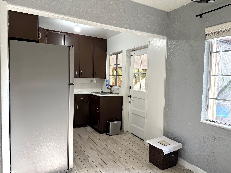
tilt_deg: -2.6
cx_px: 116
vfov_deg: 56.8
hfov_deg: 71.6
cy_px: 86
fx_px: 160
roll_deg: -1.1
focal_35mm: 24
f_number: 1.78
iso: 125
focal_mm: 6.76
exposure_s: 1/201
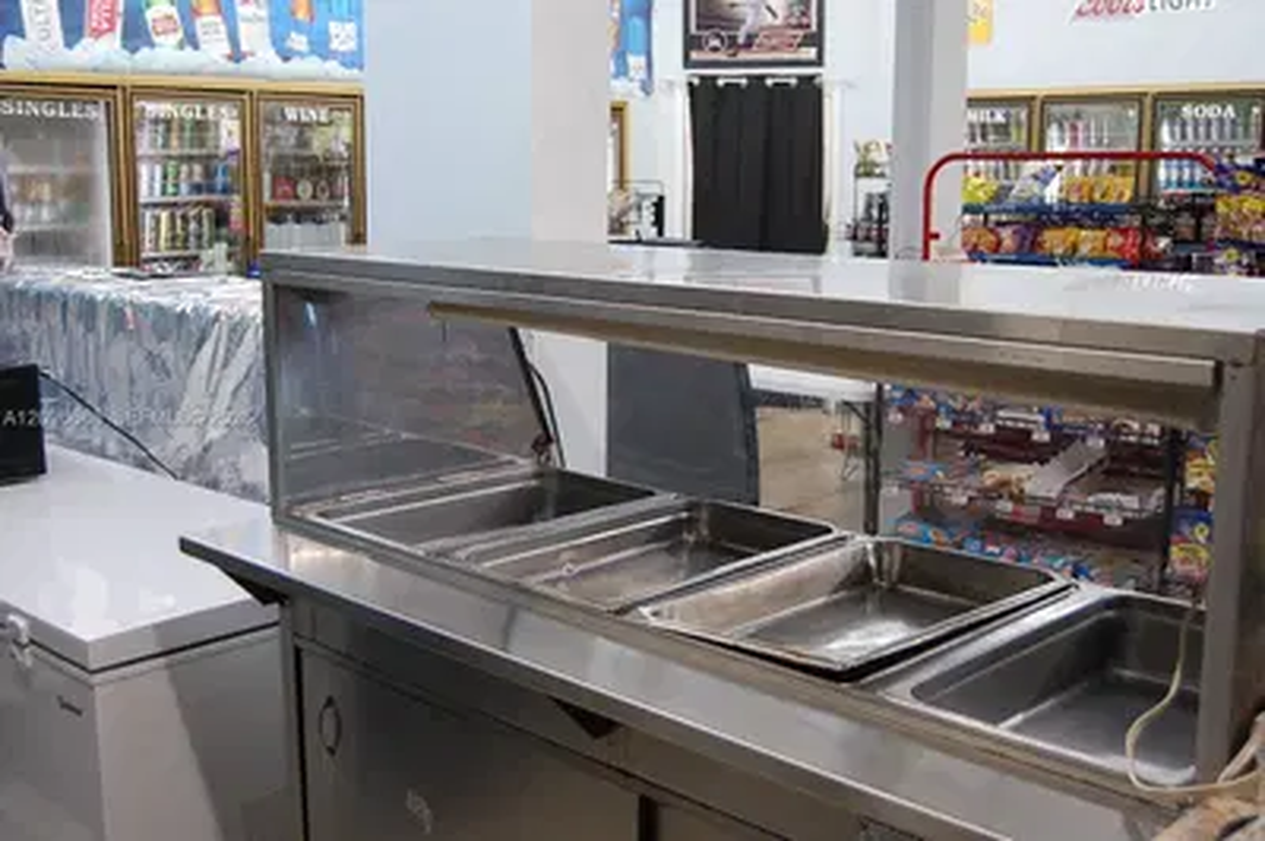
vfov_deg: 34.2
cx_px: 632
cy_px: 420
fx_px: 1369
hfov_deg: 49.6
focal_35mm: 39
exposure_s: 1/50
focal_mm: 26
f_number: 4.2
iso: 400
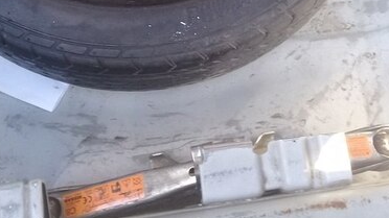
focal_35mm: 60
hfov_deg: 34.8
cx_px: 237
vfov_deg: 19.0
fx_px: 619
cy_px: -35
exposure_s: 1/33
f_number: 2.2
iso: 50
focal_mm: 3.3
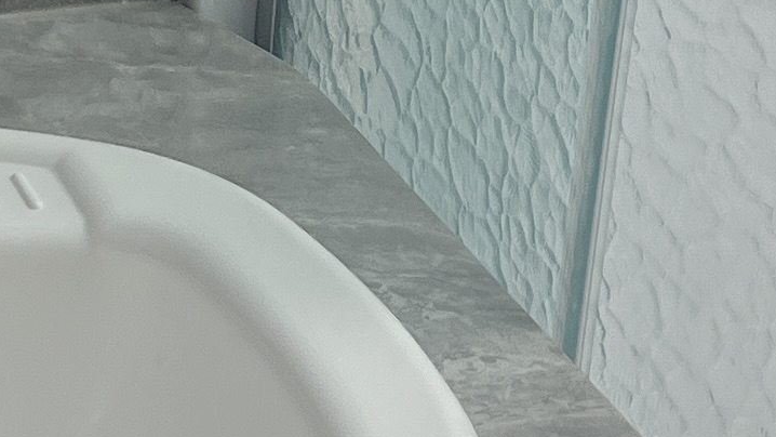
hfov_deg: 13.5
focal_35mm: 159
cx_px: 325
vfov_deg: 7.6
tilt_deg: -25.8
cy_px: 69
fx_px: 3272
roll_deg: -5.0
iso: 64
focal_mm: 5.1
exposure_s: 1/121
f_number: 1.6
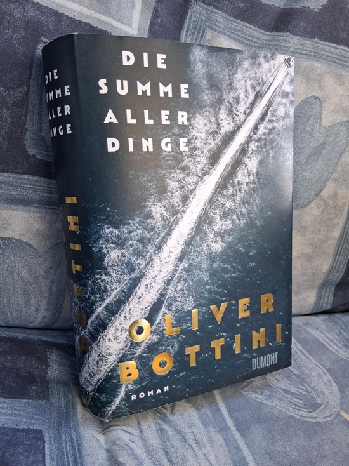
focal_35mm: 26
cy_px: 233
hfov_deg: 53.0
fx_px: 350
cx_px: 174
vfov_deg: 67.3
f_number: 1.8
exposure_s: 1/100
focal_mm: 3.98
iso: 100
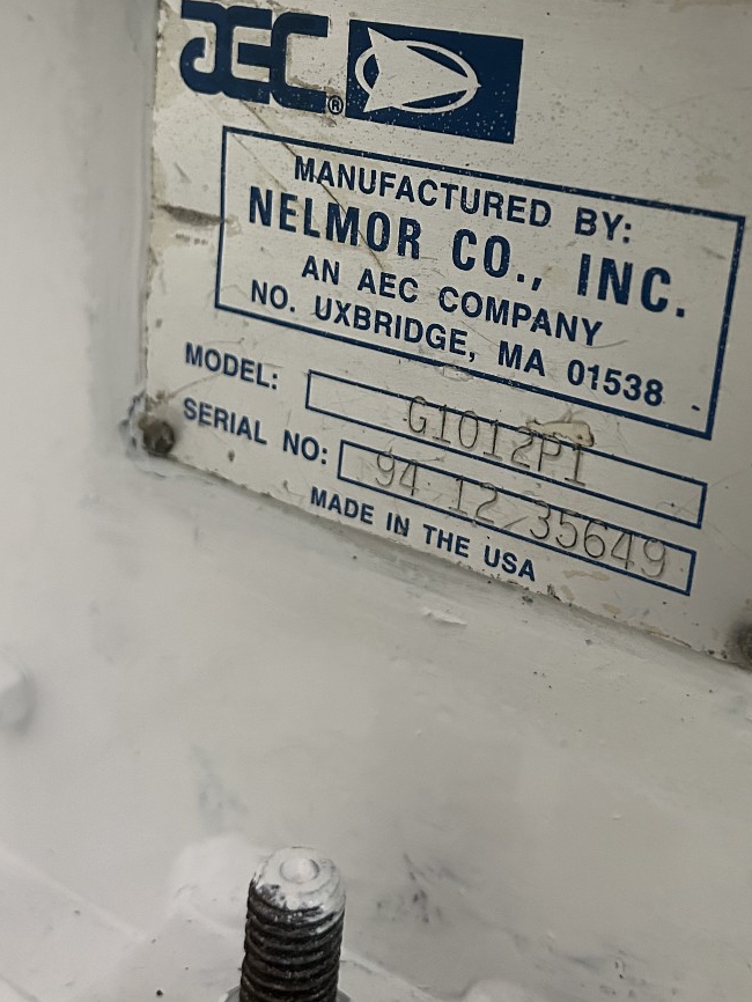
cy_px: 288
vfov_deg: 45.6
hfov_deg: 35.8
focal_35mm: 40
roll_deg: -5.3
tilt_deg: -13.3
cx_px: 455
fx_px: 1158
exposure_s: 1/60
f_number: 1.5
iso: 500
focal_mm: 5.7
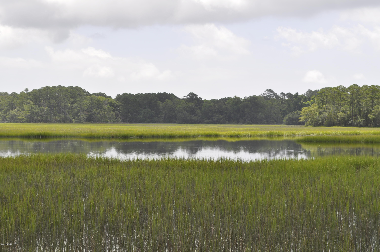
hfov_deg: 24.6
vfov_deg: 16.5
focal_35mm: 82
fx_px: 870
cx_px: 190
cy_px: 126
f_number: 9
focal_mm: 55
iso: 200
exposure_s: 1/320
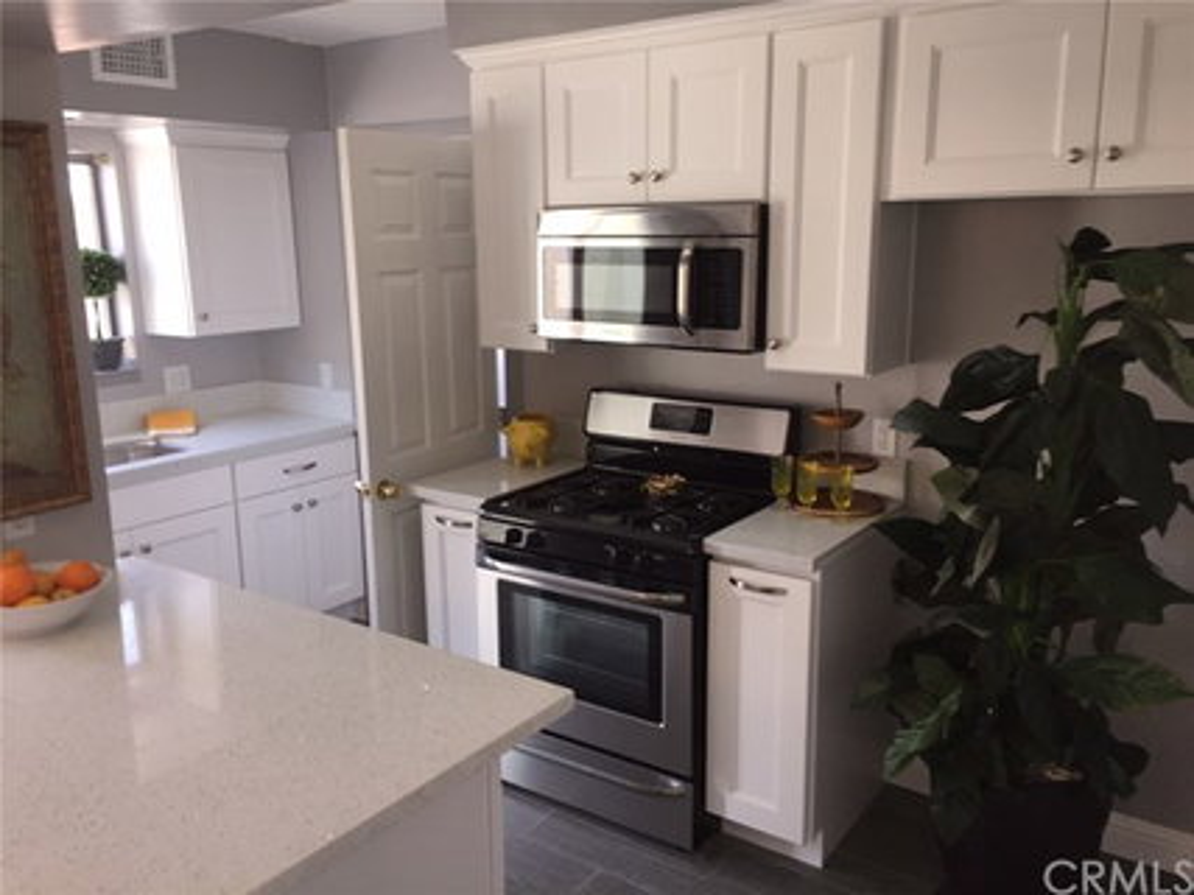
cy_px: 448
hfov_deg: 61.7
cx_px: 597
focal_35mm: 29
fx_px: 1000
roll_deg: +0.0
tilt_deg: -13.1
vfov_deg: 48.2
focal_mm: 4.15
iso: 32
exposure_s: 1/38
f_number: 2.2
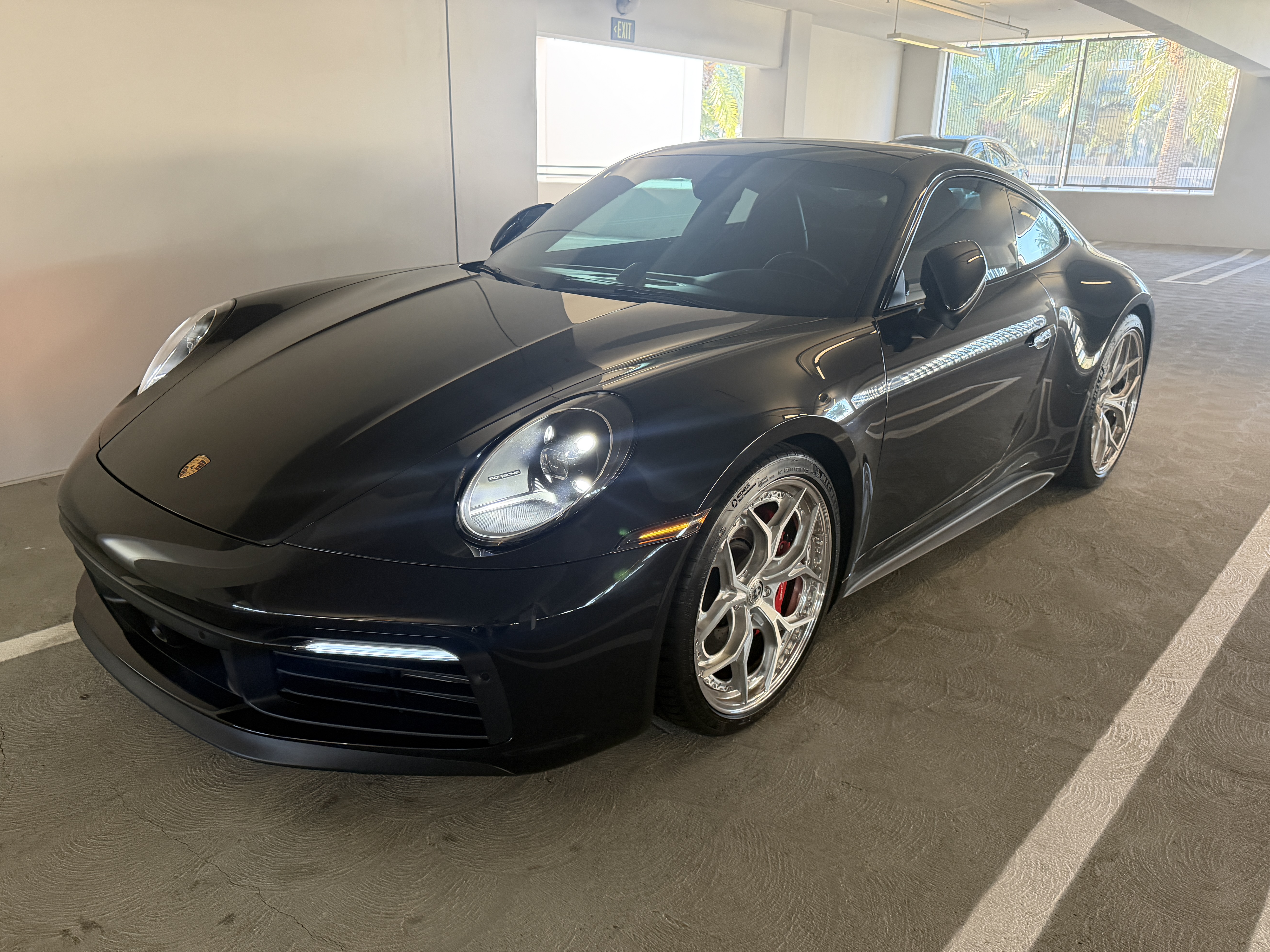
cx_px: 613
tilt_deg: -18.8
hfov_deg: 67.3
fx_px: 954
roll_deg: -0.5
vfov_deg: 53.0
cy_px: 515
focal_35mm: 26
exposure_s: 1/60
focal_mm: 6.76
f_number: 1.78
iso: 500
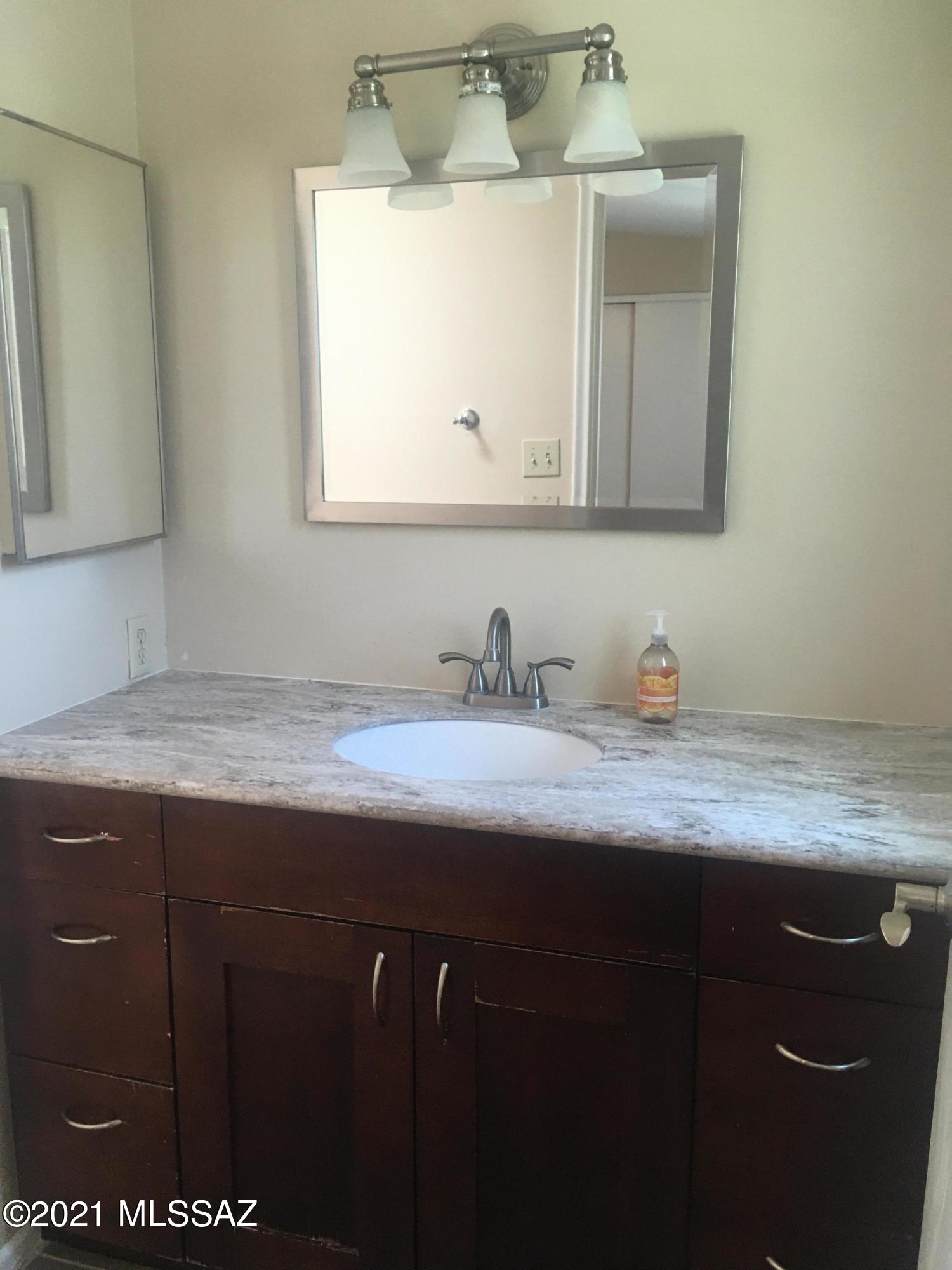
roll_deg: +1.0
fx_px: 1063
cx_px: 476
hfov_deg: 48.2
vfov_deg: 61.7
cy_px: 635
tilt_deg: -11.7
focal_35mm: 29
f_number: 2.2
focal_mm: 4.15
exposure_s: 1/30
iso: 40
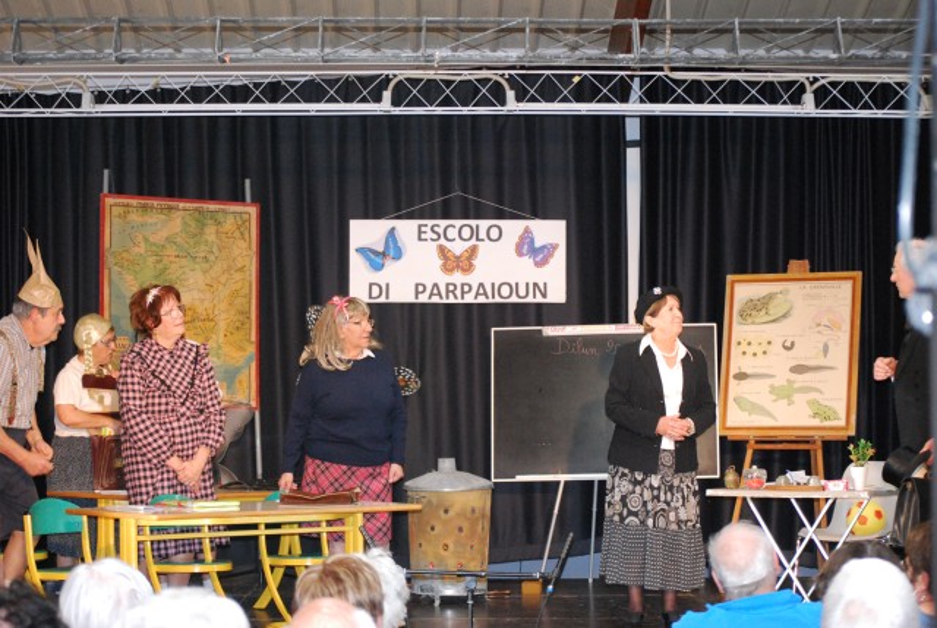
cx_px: 468
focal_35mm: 82
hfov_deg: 24.6
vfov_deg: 16.6
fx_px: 2151
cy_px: 314
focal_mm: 55
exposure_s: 1/60
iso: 1600
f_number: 4
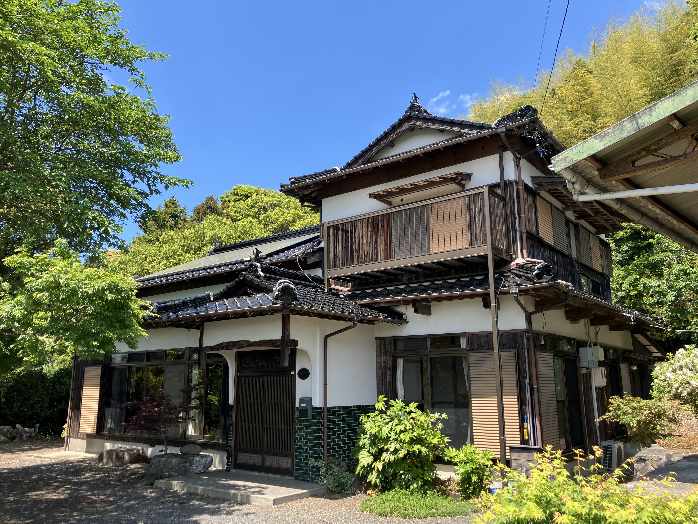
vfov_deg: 49.7
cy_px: 262
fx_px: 565
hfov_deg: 63.4
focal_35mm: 28
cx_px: 349
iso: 32
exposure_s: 1/725
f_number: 1.8
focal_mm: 3.99
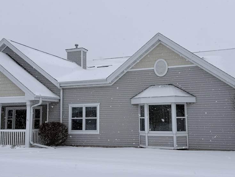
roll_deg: +0.5
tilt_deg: +6.2
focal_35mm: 42
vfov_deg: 34.4
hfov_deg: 44.8
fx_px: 285
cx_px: 118
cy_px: 82
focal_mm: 6.76
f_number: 1.78
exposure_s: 1/7353
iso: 80
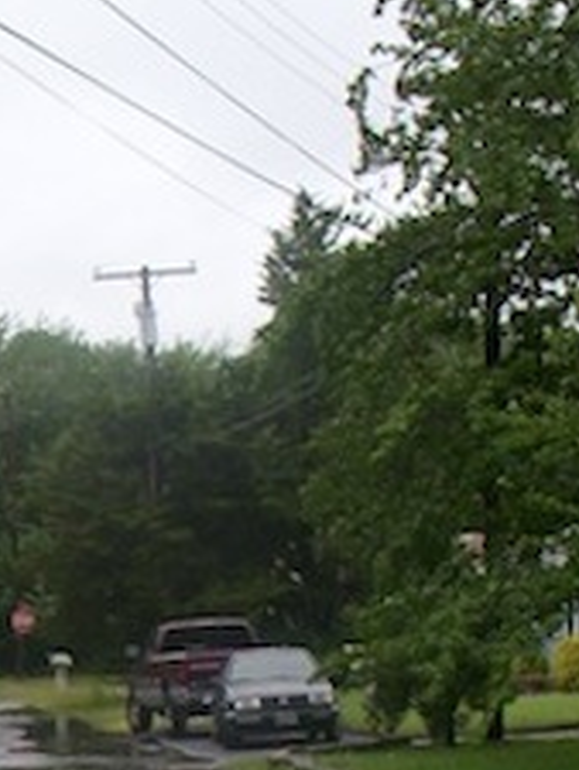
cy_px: 914
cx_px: 3
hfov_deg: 11.8
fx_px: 2763
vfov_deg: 15.3
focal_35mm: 124
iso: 100
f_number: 3.3
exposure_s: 1/500
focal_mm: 6.3
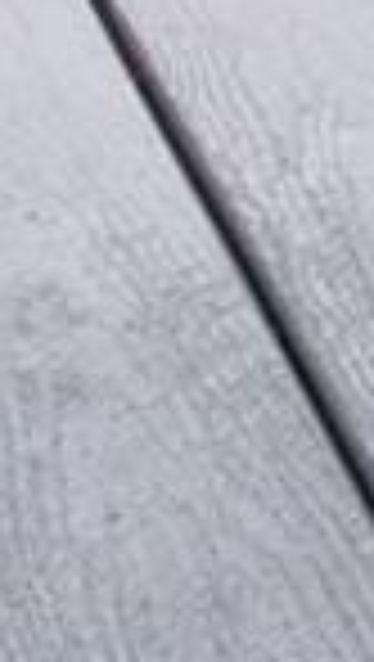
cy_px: -1729
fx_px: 3200
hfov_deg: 3.2
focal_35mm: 182
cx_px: 3492
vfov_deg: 8.4
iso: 400
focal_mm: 16
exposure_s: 1/25
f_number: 9
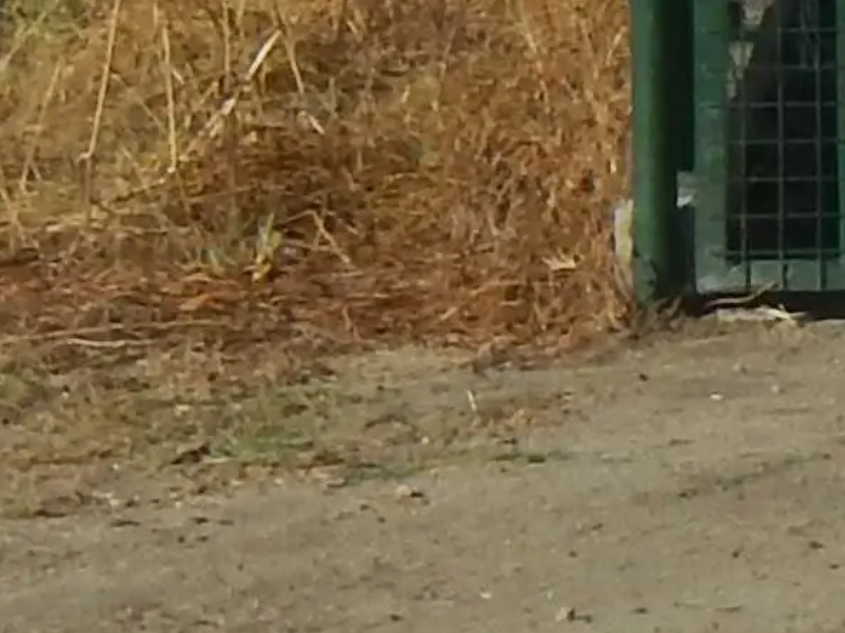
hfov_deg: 4.0
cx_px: 2915
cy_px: -490
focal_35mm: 468
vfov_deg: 3.2
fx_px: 11422
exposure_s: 1/400
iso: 125
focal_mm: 10.8
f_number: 8.4
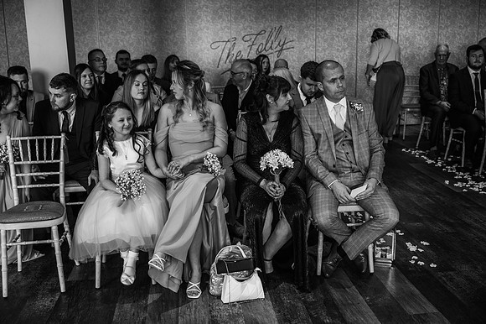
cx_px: 243
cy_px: 162
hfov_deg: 48.5
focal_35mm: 40
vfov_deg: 33.4
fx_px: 540
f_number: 2.8
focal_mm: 40
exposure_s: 1/200
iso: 1000
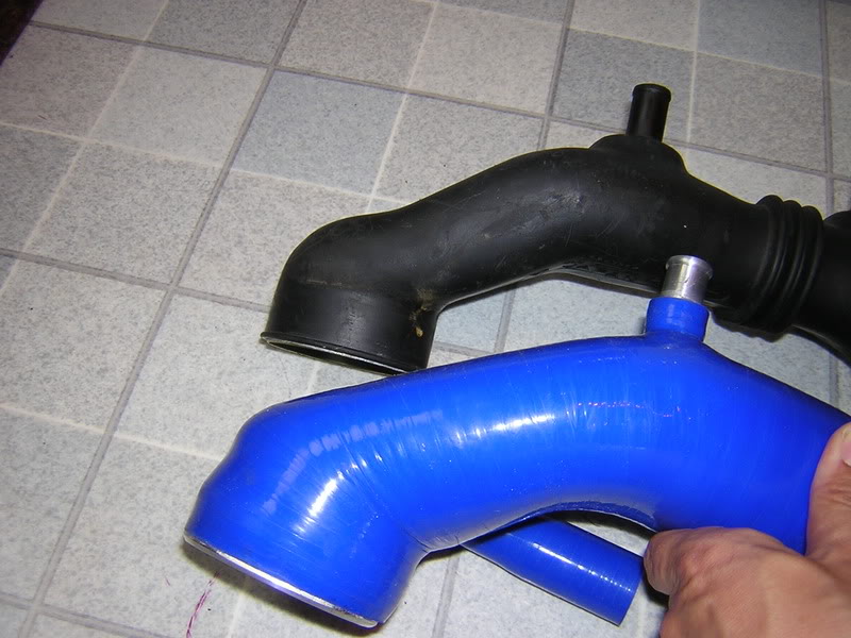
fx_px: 885
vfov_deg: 39.7
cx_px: 426
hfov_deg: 51.4
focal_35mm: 36
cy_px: 319
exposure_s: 1/60.1
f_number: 2.6
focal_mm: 4.7
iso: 100
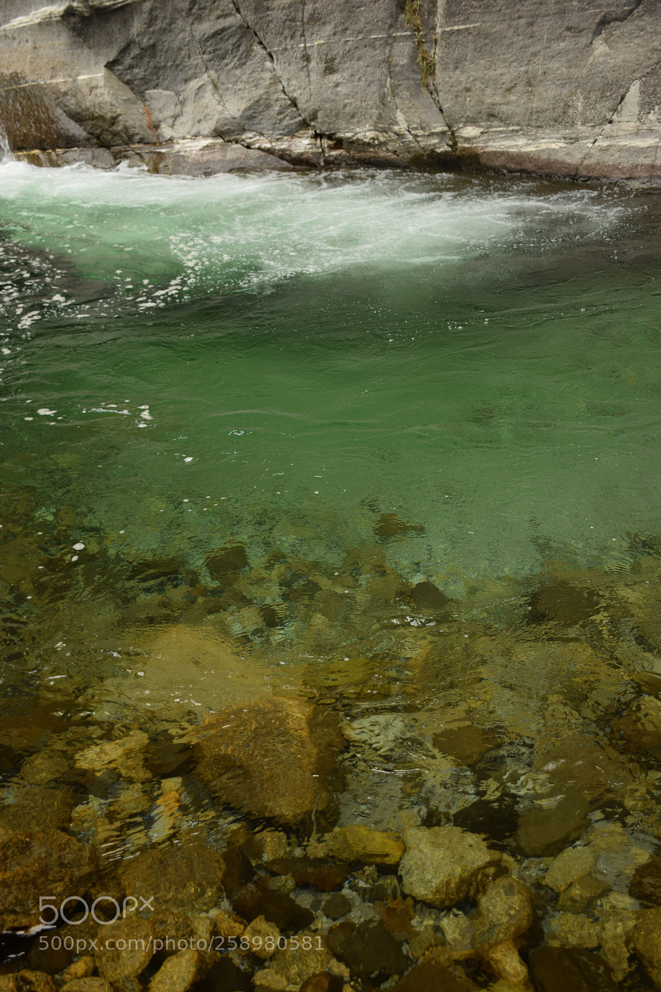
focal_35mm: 36
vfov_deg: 53.1
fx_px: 992
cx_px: 330
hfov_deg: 36.9
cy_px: 496
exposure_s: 1/320
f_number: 3.8
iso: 160
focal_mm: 24
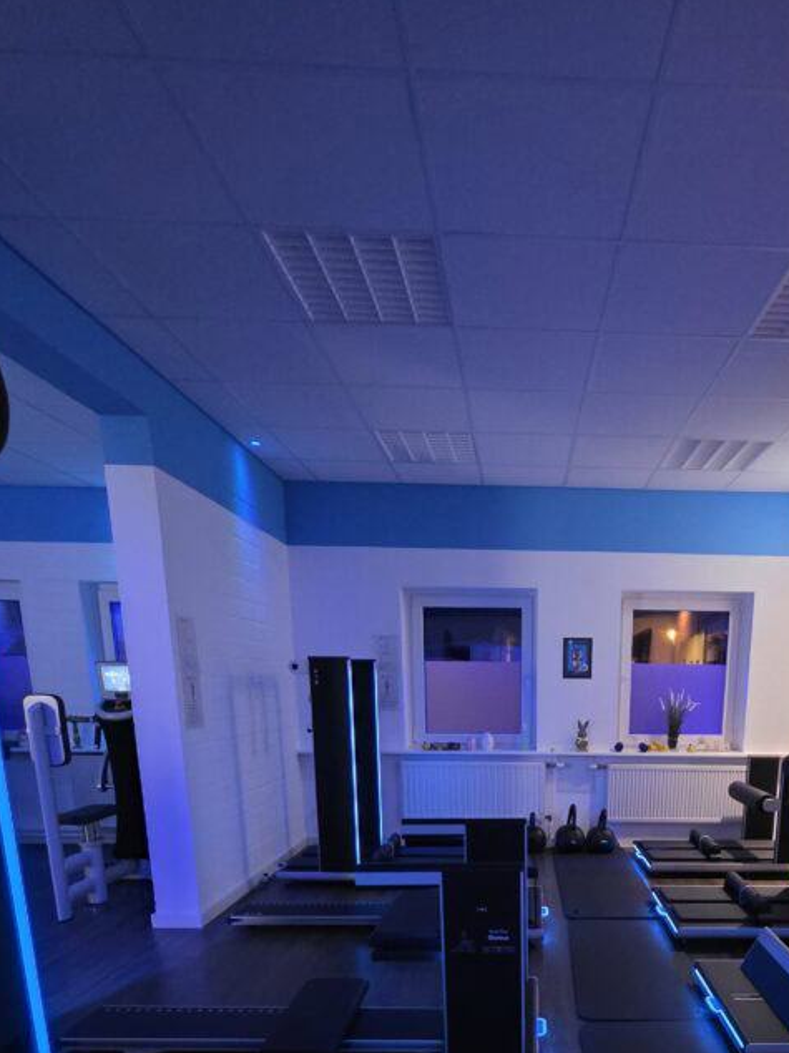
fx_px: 639
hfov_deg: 61.5
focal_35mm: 21
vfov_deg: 71.6
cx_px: 542
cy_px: 832
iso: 1250
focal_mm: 2.2
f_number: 1.9
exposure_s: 1/25
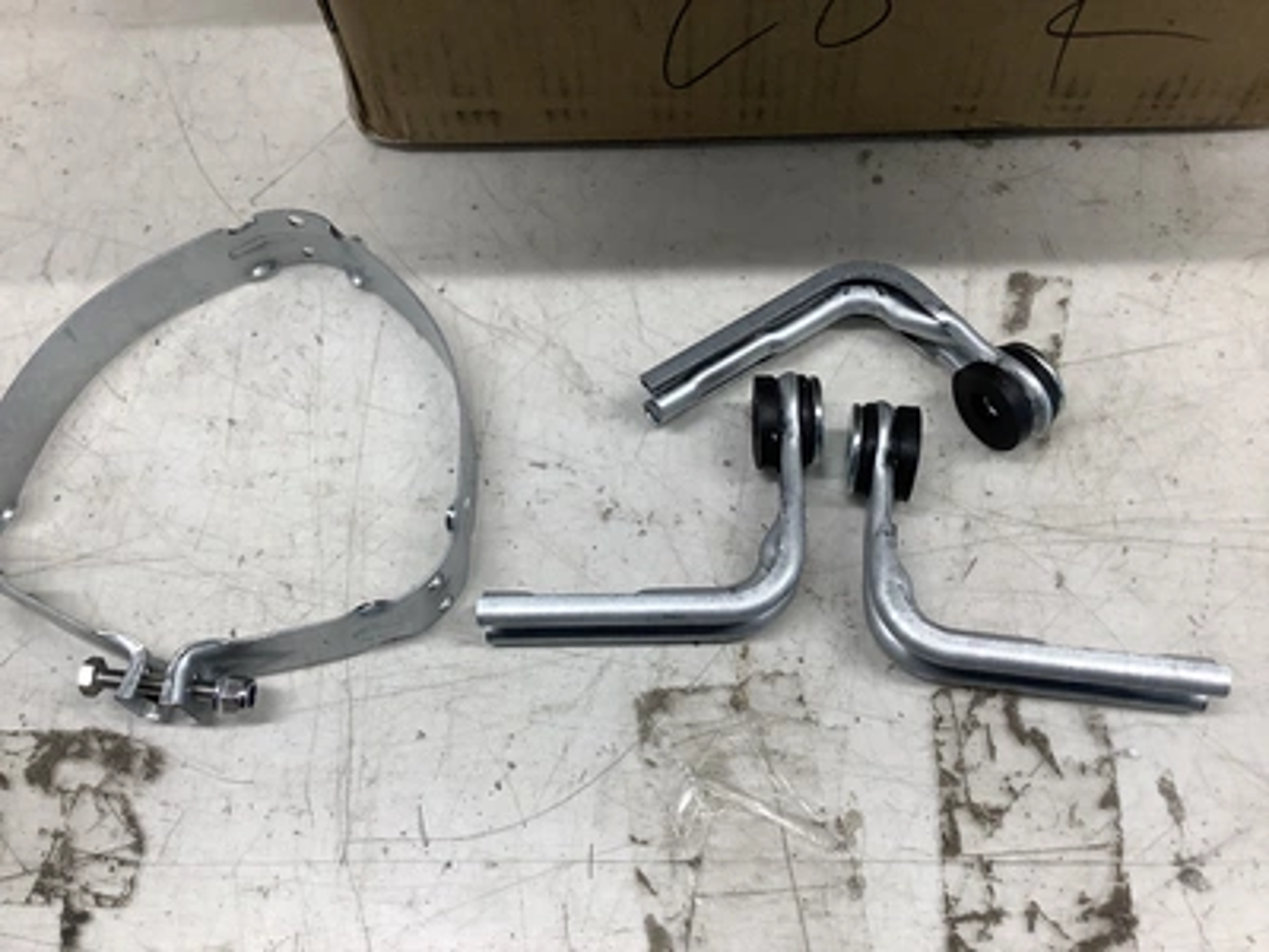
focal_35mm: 31
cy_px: 476
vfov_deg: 45.4
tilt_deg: -63.8
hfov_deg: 58.4
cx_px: 634
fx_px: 1136
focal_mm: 3.3
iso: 64
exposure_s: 1/120
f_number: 2.4
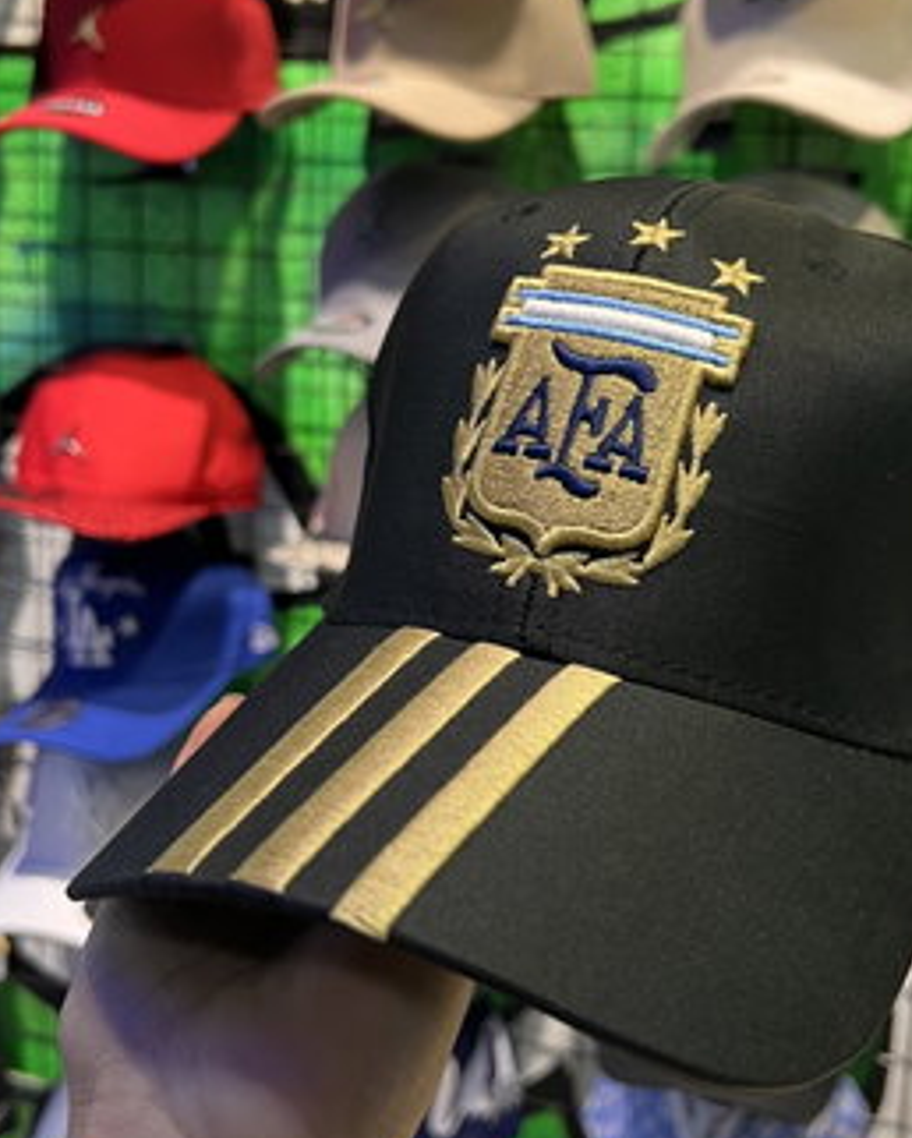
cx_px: 576
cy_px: 521
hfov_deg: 35.5
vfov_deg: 43.8
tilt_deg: -10.0
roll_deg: -2.6
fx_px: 1416
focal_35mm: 42
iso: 100
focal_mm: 5.7
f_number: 1.5
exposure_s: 1/50
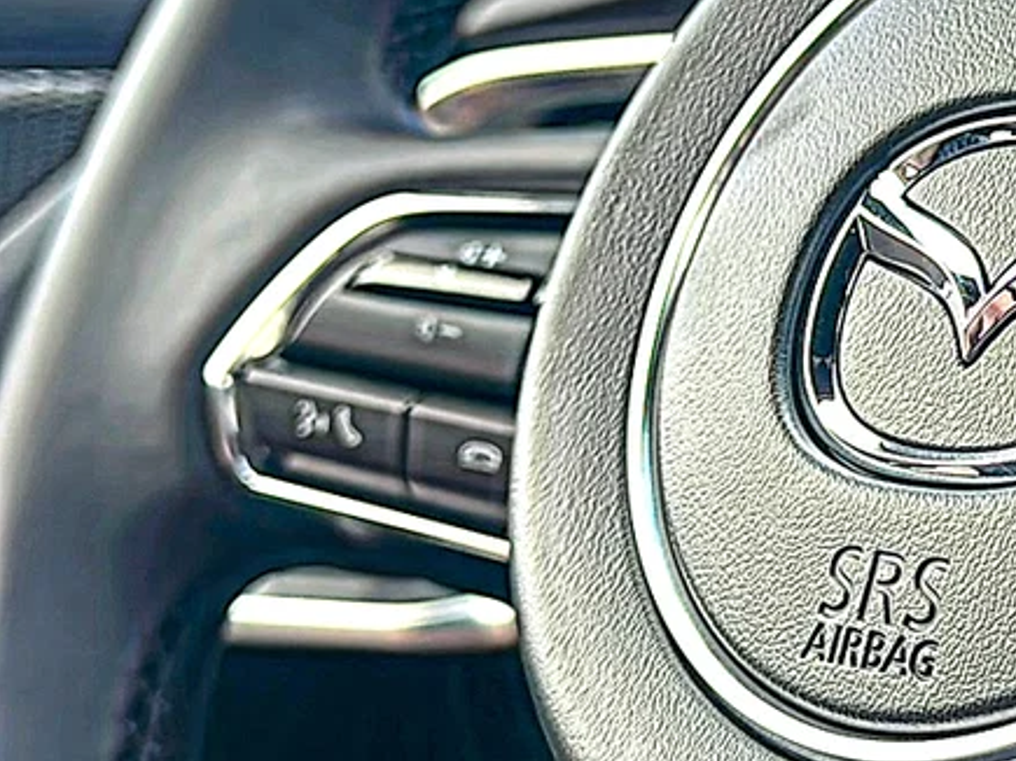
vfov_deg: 19.9
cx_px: 815
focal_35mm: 74
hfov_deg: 25.9
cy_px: 309
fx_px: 2171
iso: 80
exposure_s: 1/334
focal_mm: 6.86
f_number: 1.78
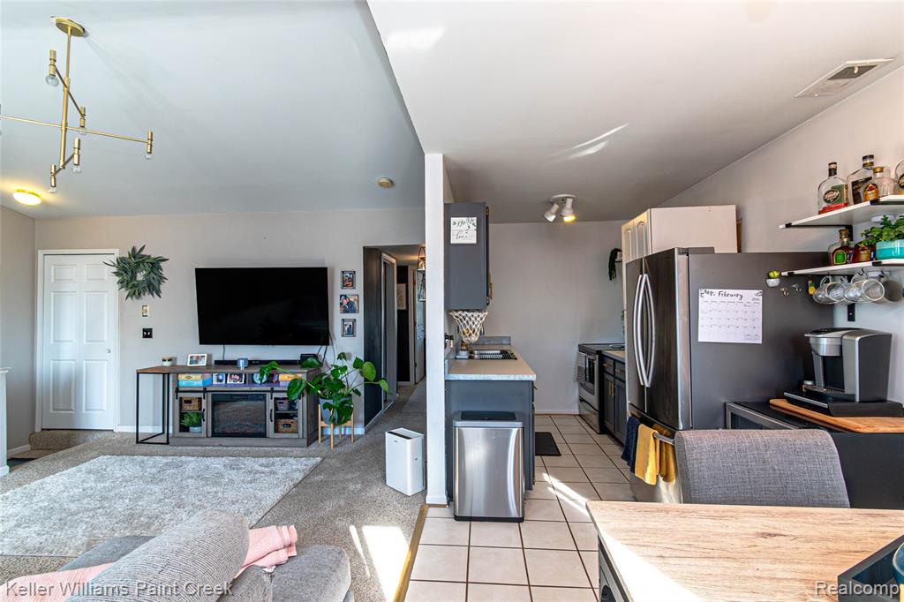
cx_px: 452
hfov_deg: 100.4
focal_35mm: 15
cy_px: 301
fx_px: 377
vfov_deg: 77.3
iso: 1000
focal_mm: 10
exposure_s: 1/100
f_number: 9
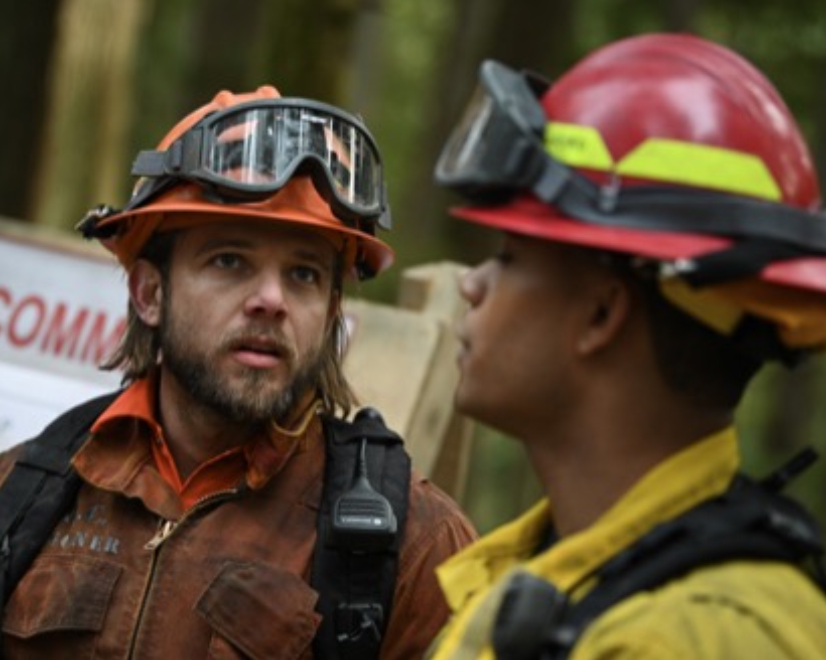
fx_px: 2738
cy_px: 328
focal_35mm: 112
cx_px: 389
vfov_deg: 13.8
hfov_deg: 17.2
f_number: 2.8
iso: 1600
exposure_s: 1/500
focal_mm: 98
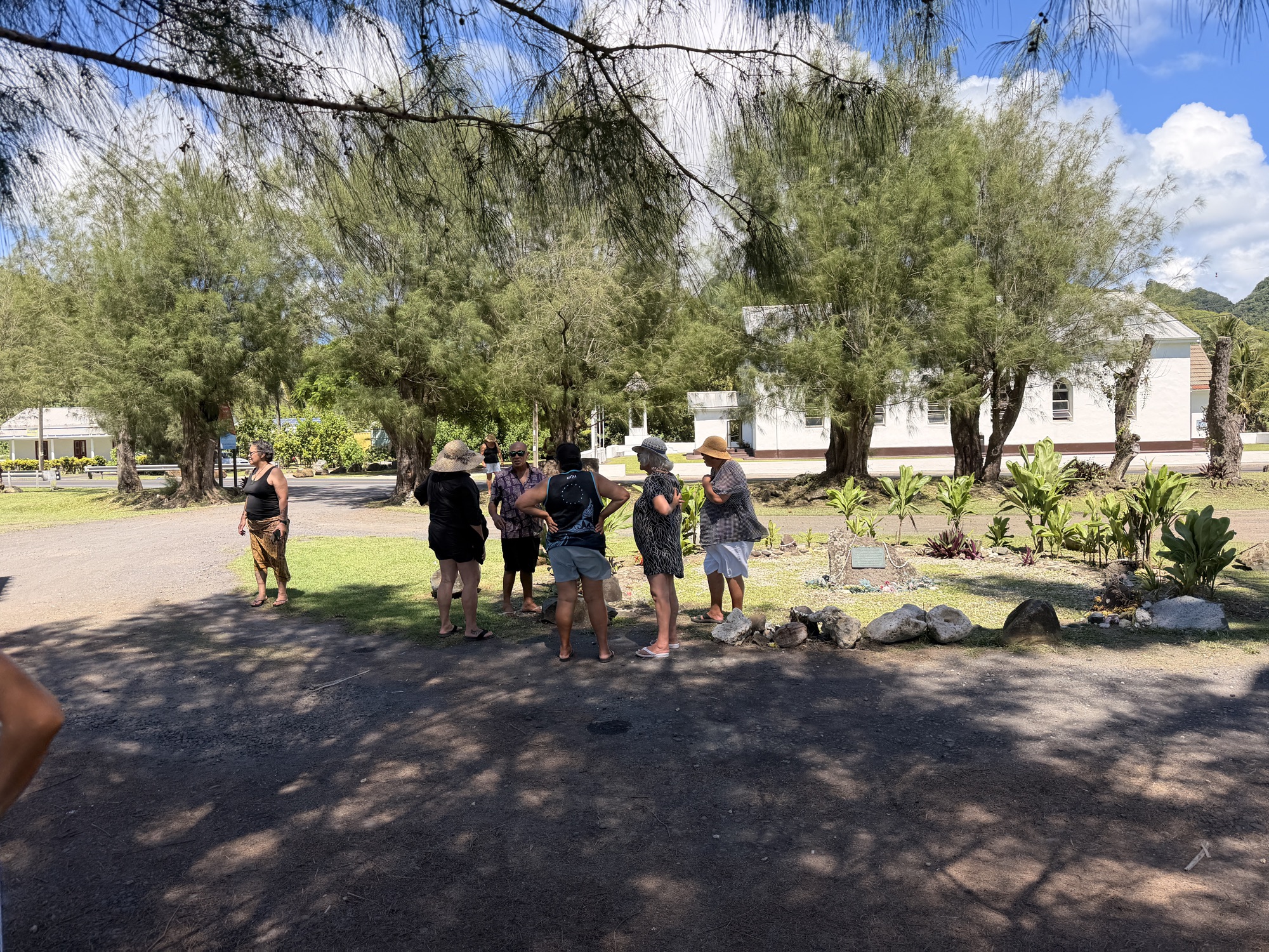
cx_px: 634
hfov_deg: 71.6
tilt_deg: -1.8
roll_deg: +1.1
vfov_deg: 56.8
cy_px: 476
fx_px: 880
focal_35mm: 24
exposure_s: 1/2053
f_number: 1.78
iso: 80
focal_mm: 6.76
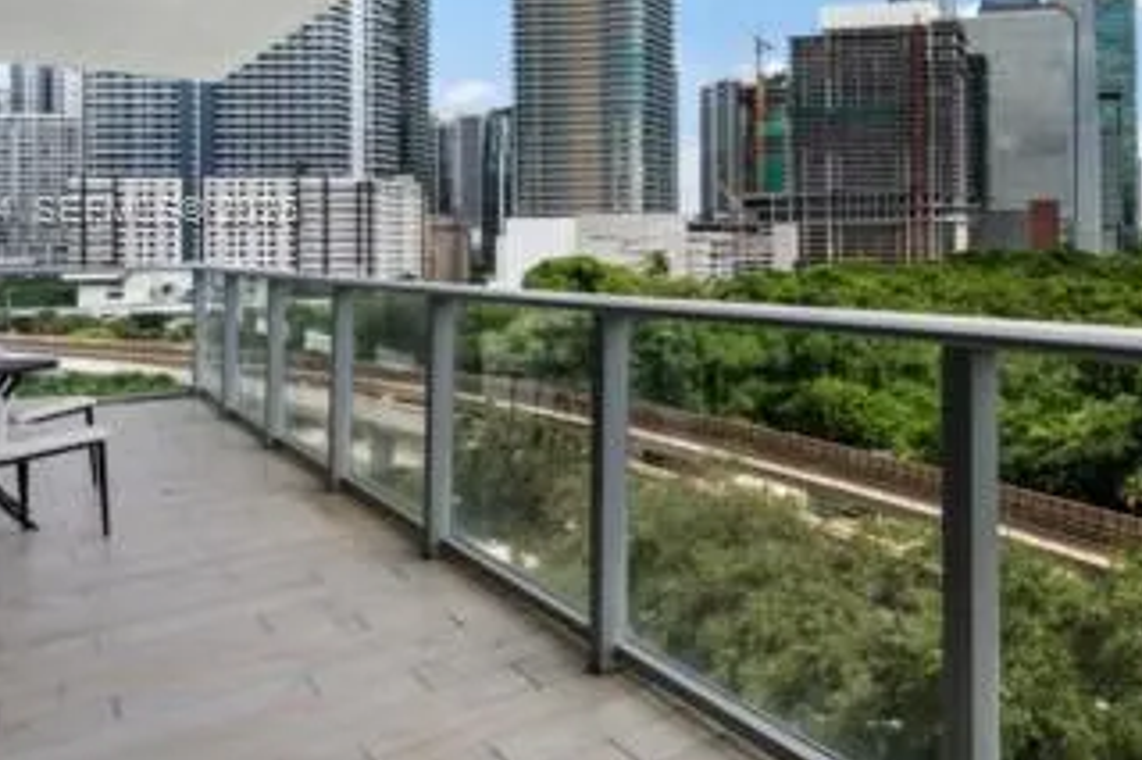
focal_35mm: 28
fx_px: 888
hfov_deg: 59.1
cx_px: 951
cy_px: 211
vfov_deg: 45.1
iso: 320
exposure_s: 1/400
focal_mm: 14
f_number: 11
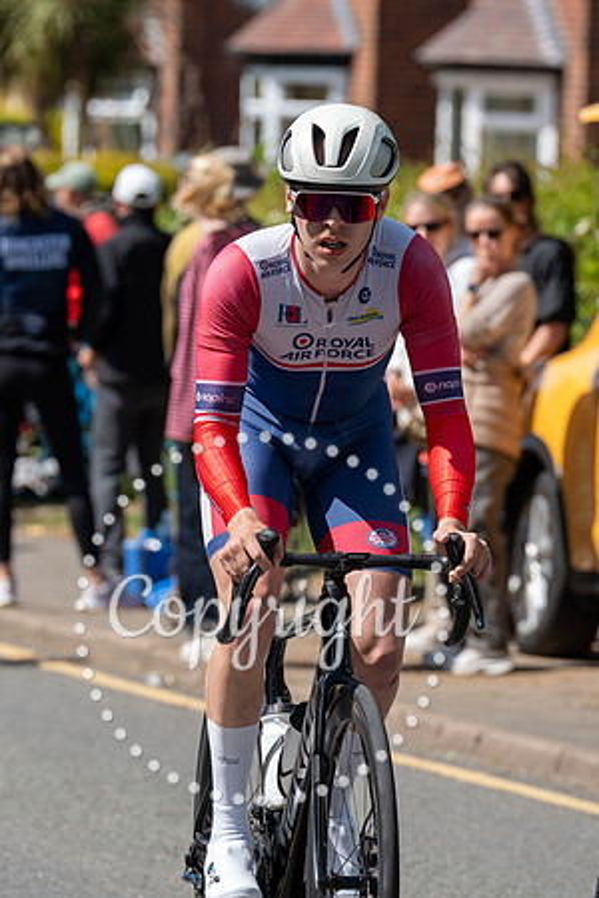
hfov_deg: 4.0
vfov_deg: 6.1
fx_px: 8498
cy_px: 388
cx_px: 368
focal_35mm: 341
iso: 320
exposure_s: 1/1000
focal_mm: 200
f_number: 5.6
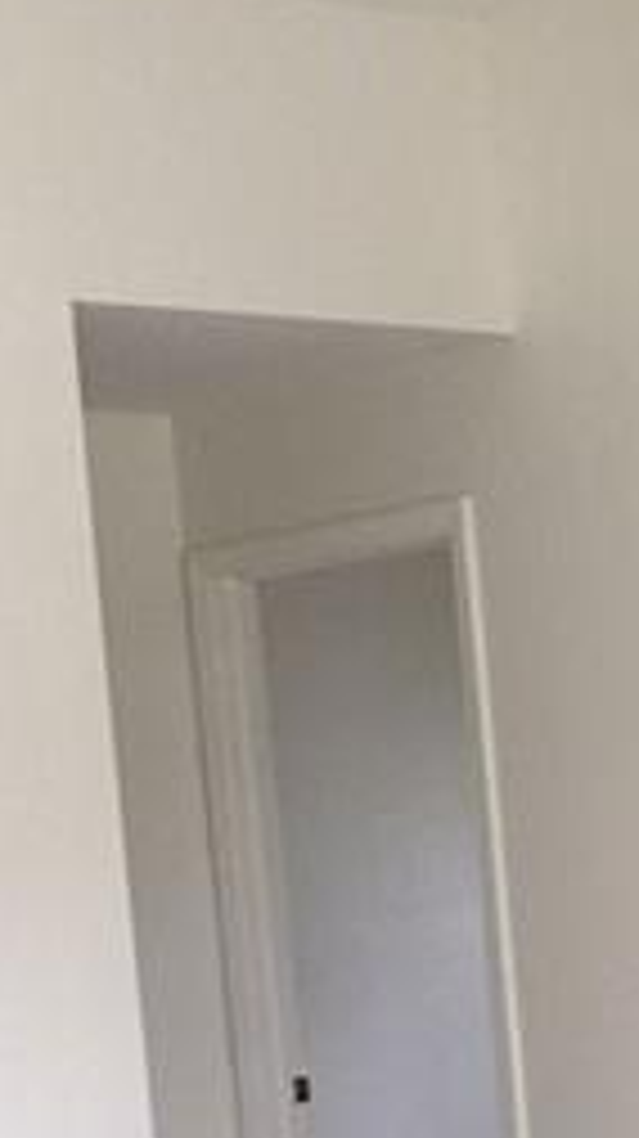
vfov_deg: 21.6
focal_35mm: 96
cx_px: 675
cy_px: 1102
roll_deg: +4.8
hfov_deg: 12.4
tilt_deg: -5.6
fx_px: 2897
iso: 40
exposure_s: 1/40
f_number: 2.2
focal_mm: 4.15
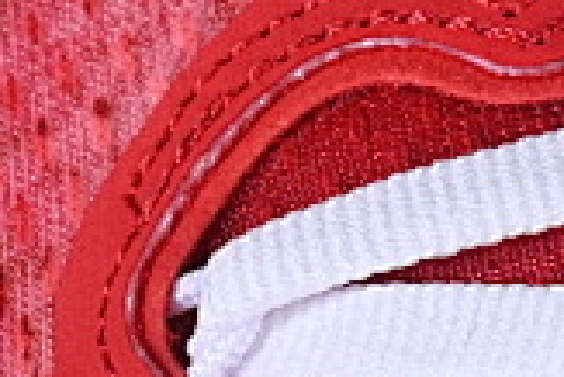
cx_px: 522
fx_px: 7777
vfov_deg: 2.8
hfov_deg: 4.1
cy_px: -69
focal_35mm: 496
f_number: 7.1
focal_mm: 50
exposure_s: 1/80
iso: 160
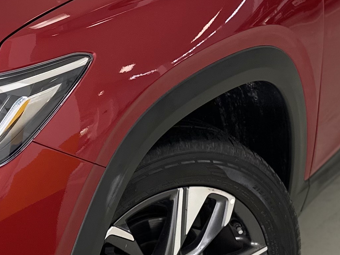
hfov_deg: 20.3
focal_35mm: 94
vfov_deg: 15.6
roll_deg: +0.7
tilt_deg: -17.2
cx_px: 17
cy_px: 40
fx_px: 923
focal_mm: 6.86
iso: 125
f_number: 1.78
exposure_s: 1/120
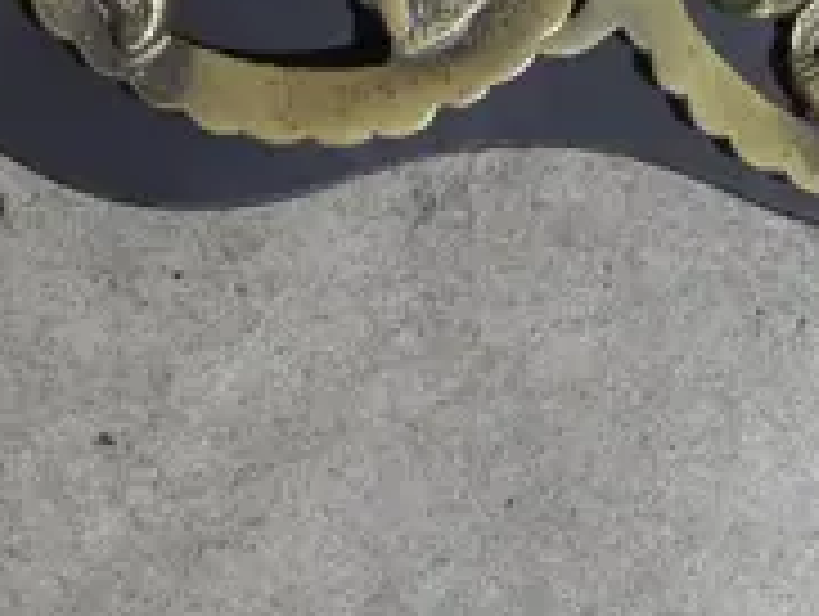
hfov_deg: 7.3
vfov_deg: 5.4
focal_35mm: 270
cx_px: 166
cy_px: -418
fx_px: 6397
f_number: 5.2
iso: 640
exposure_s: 1/60
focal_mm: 24
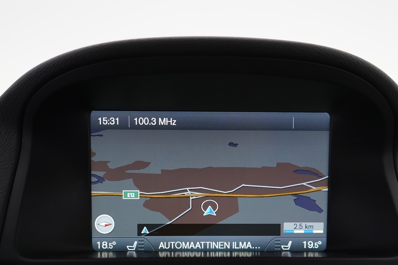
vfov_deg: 29.0
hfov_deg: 42.7
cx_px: 218
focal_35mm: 46
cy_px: 182
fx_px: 508
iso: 1600
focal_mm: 30
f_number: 3.5
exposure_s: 1/40
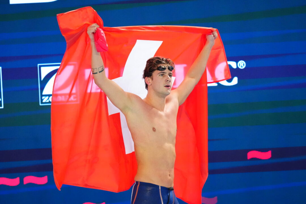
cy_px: 102
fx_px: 3400
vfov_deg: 3.4
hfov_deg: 5.2
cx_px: 153
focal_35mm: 400
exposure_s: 1/1000
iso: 5000
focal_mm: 400
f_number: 2.8
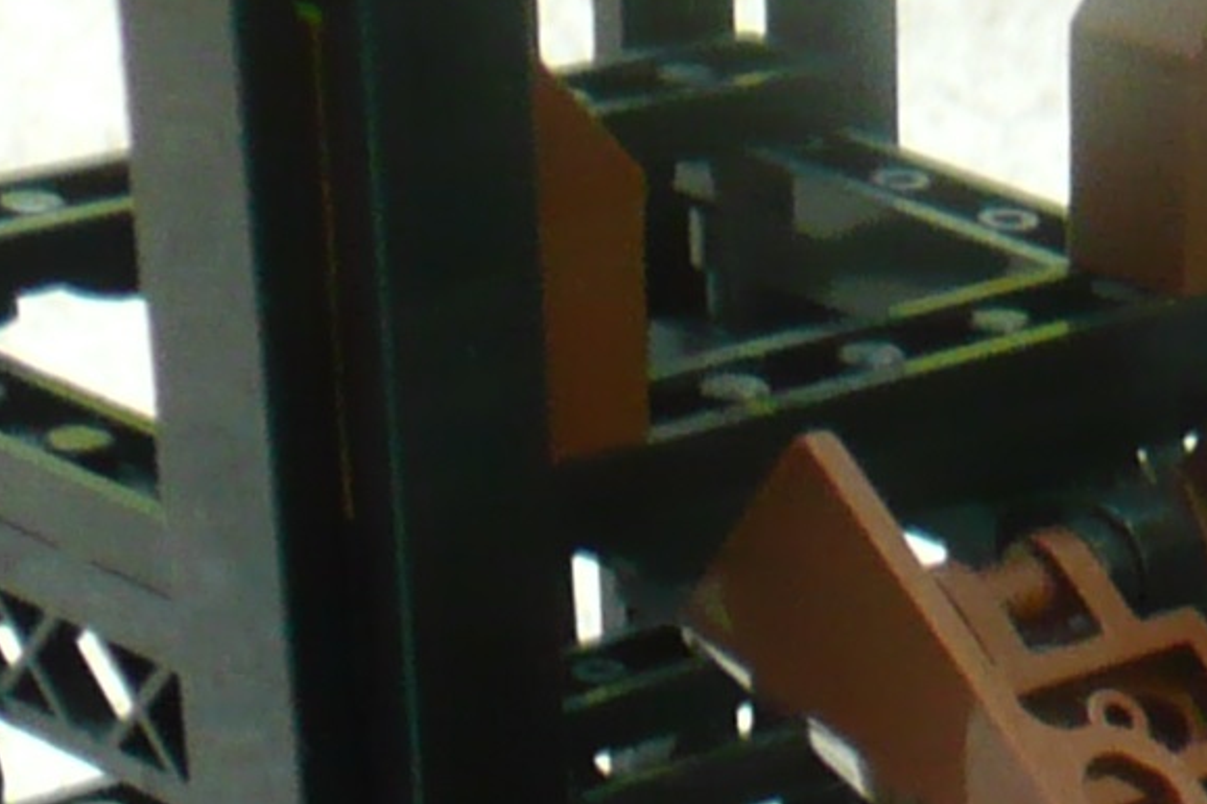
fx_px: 4759
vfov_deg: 8.5
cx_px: 1591
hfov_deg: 13.9
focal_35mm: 142
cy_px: 2178
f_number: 3.3
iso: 200
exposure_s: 1/8
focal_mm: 4.6
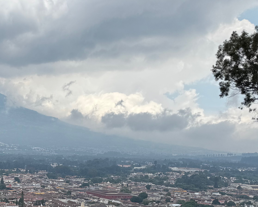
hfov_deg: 28.7
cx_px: -21
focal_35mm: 60
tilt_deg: -10.6
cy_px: 218
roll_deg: -2.0
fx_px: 458
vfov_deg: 24.0
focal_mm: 6.76
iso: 80
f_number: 1.78
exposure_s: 1/4310
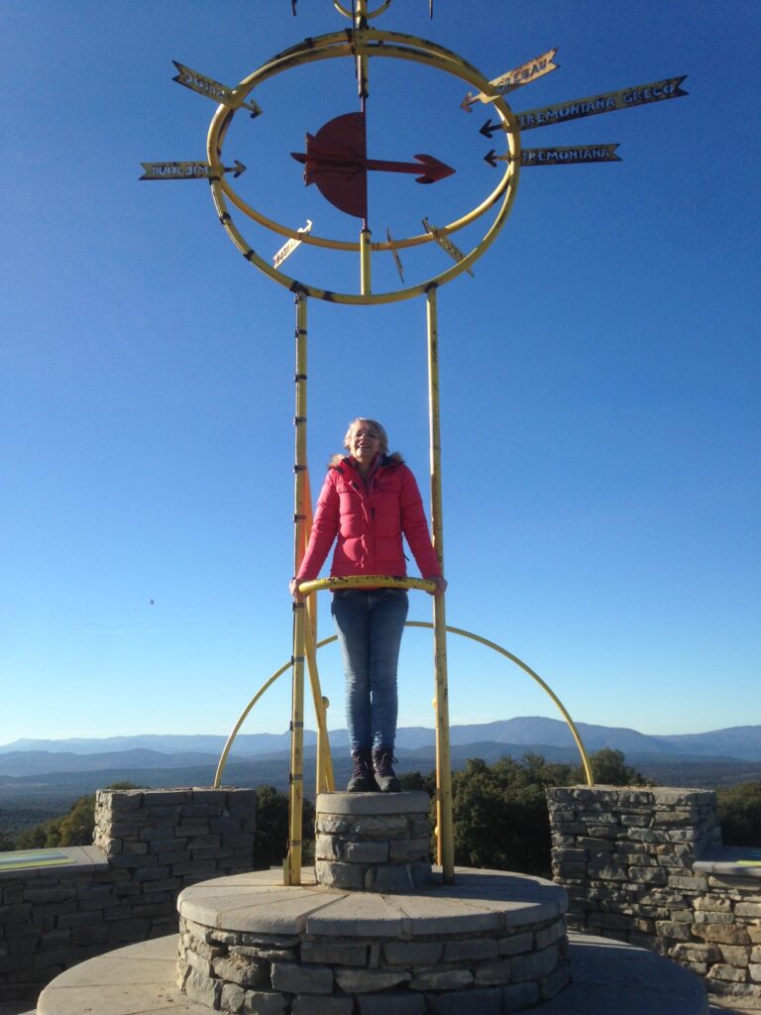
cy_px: 508
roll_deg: -1.0
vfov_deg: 55.4
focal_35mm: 33
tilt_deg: +14.8
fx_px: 967
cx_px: 380
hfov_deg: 42.9
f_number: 2.4
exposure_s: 1/1808
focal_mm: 4.12
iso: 50
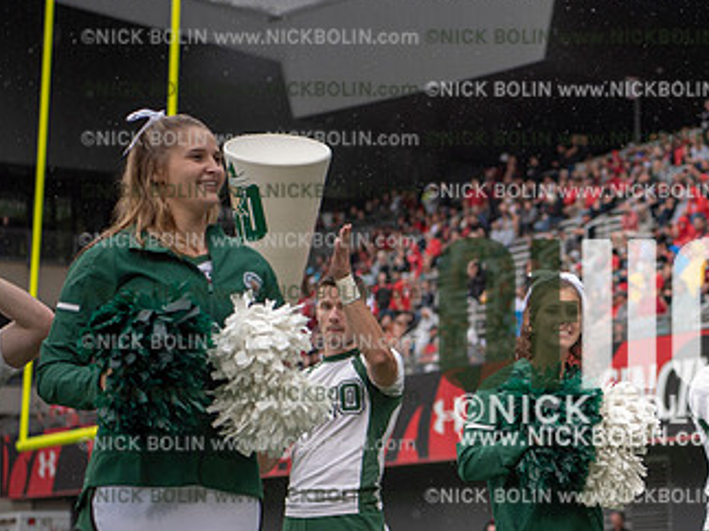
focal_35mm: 107
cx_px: 593
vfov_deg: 13.8
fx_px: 2191
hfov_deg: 18.2
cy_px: 343
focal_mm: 62
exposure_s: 1/1000
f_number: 2.8
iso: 250
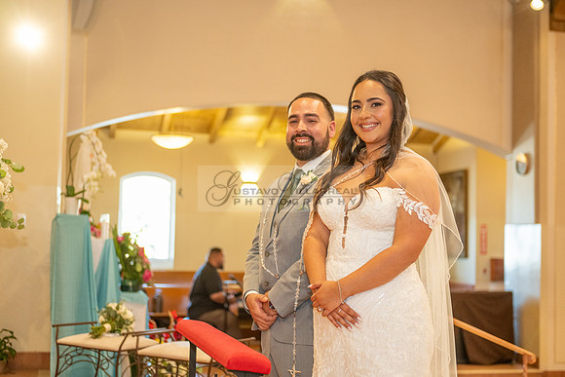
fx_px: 879
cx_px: 282
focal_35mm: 56
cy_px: 188
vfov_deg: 24.2
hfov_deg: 35.6
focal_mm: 56
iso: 1600
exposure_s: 1/160
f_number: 2.8
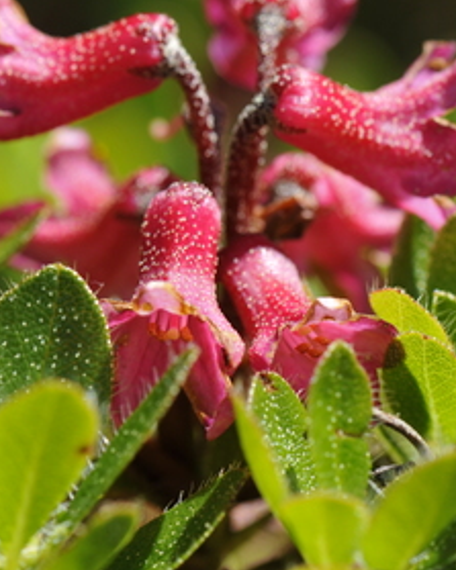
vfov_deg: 7.3
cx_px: -8
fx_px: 4470
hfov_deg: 5.8
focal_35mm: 265
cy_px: 278
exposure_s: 1/320
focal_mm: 105
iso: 250
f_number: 9
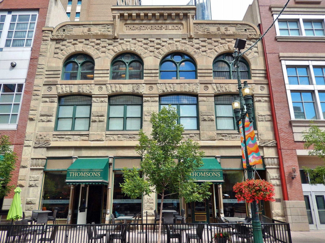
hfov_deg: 69.5
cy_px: 122
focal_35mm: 25
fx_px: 234
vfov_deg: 54.8
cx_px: 162
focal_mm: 4.5
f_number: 3.4
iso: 125
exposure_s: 1/640
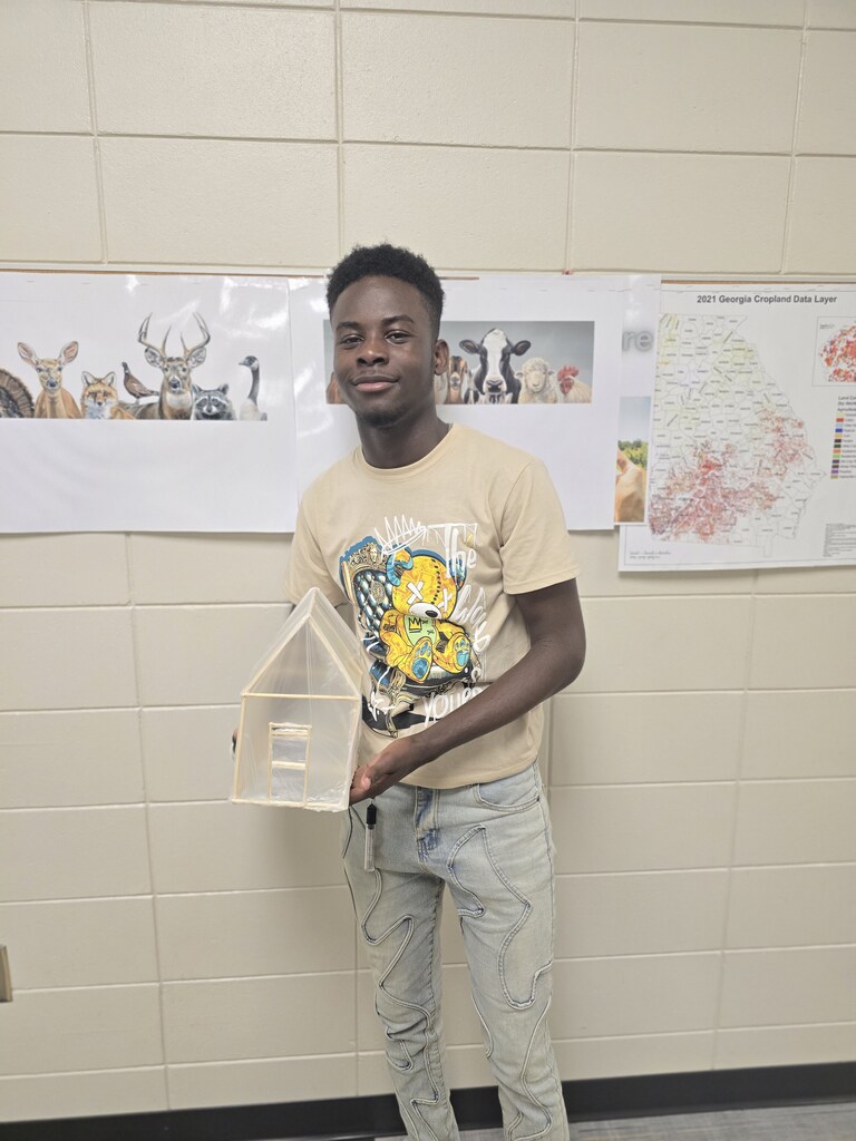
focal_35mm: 23
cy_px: 570
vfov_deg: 73.9
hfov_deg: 58.9
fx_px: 758
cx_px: 428
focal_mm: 6.3
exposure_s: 1/120
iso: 400
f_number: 1.7
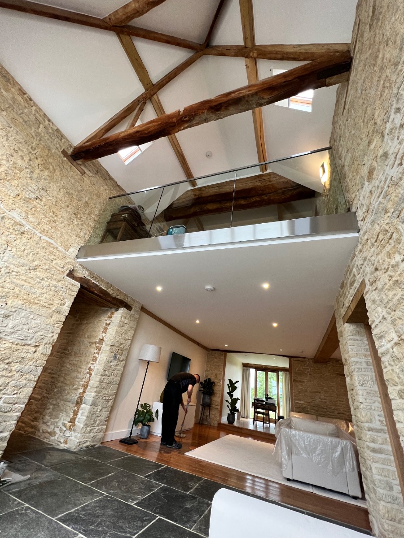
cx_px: 202
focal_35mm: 13
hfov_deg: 89.9
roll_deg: -9.3
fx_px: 202
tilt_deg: +29.0
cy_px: 269
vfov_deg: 106.2
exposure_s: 1/50
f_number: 1.8
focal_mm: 1.57
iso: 160
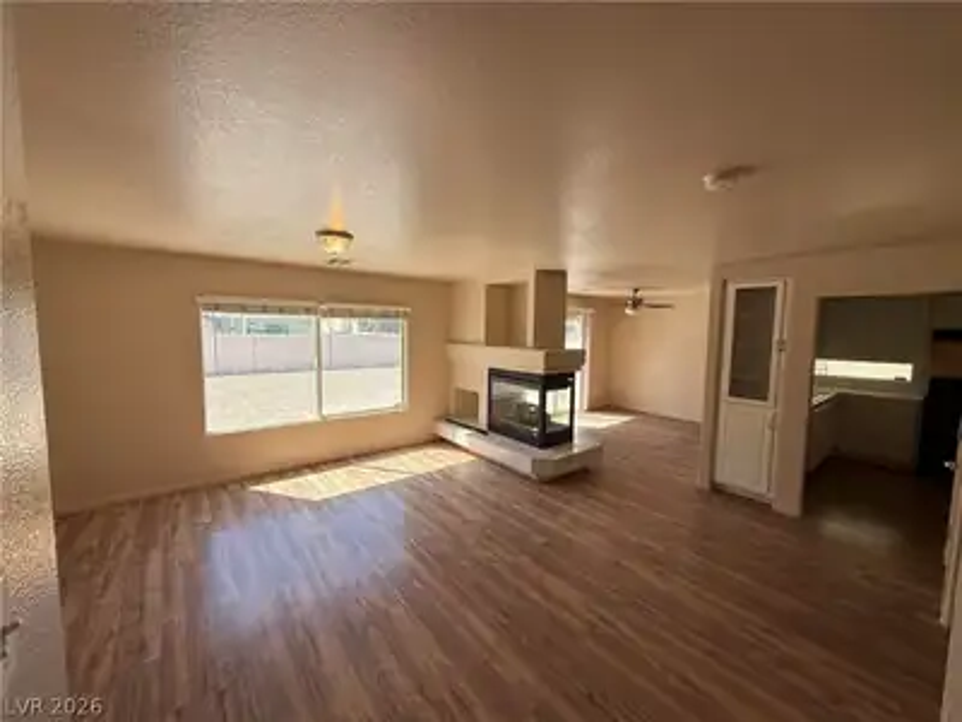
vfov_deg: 85.7
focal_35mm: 14
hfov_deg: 102.1
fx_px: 389
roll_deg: -1.1
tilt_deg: -3.9
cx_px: 481
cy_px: 361
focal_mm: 2.22
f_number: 2.2
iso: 50
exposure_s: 1/413
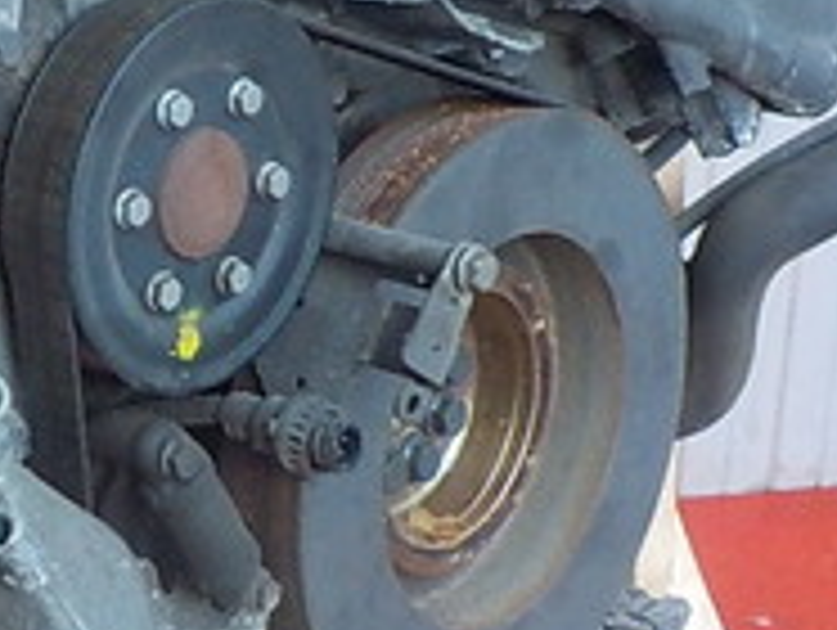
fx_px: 2494
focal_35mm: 103
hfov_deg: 18.5
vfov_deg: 14.3
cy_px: 86
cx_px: -27
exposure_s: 1/30
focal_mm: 4.1
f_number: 3.3
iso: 280
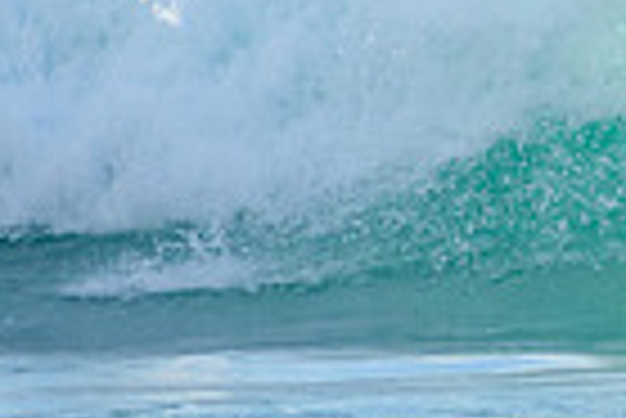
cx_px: 1108
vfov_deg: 0.5
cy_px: -88
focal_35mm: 2552
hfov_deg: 0.8
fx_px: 44422
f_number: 5.6
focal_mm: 400
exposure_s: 1/2000
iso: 360
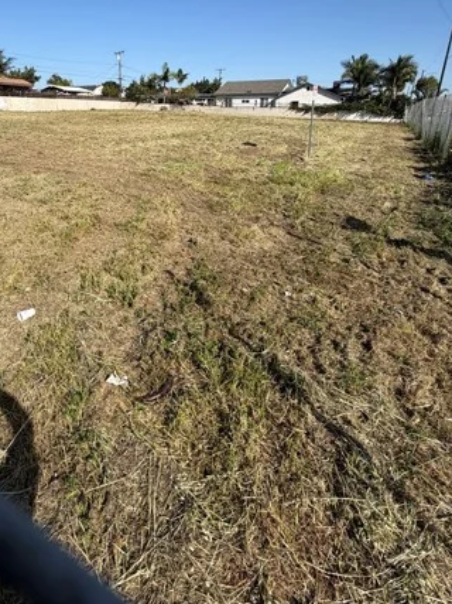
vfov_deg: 76.9
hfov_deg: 61.9
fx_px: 366
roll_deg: -0.3
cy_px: 209
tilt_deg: -14.3
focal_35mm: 21
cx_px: 151
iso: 20
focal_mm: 2.22
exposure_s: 1/1105
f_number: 2.2
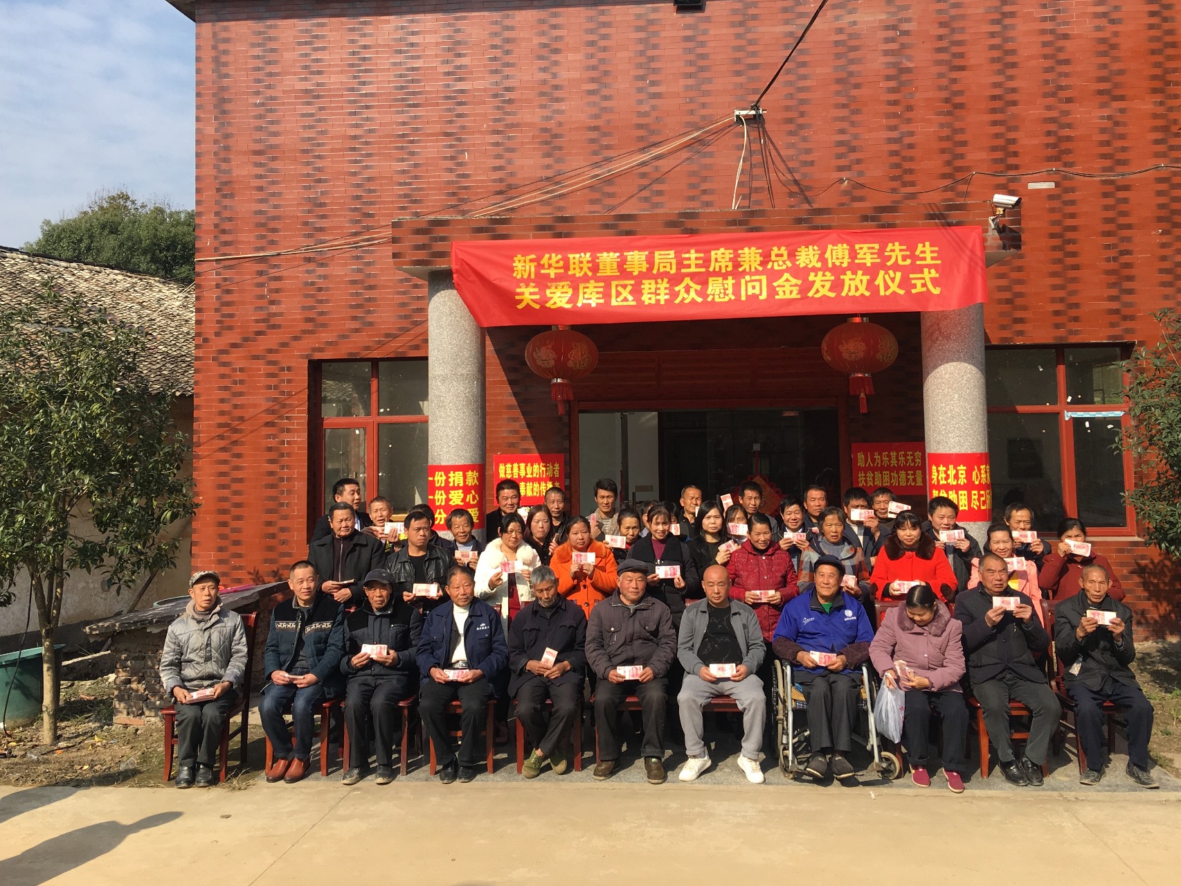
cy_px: 368
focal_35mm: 34
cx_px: 622
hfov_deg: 53.9
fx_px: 1160
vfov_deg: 41.6
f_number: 2.2
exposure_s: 1/1054
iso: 25
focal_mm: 4.15
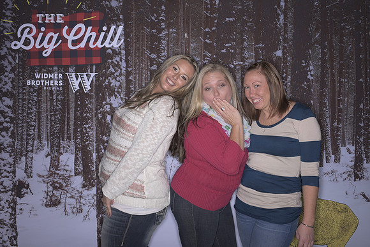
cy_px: 124
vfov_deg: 37.9
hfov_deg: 54.4
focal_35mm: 35
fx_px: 360
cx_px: 185
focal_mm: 35
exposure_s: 1/250
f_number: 11
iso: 64
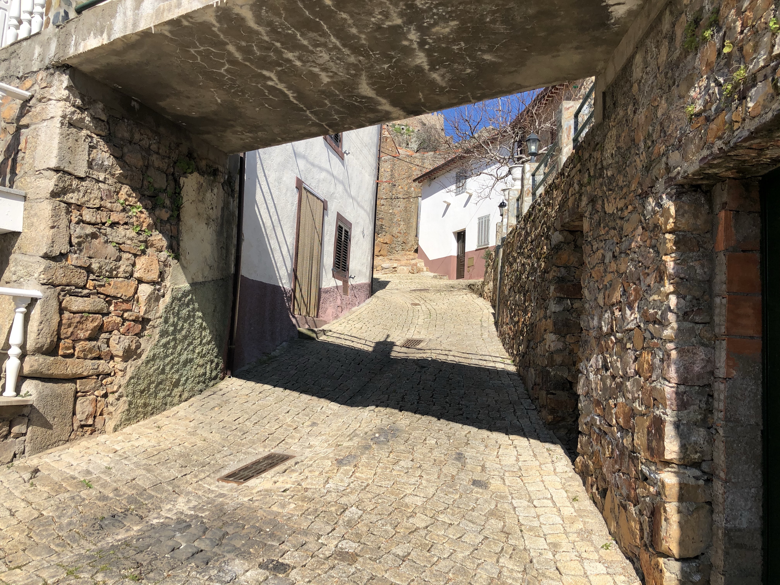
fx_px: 631
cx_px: 390
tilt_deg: +4.8
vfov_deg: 49.7
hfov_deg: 63.4
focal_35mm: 28
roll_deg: -2.6
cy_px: 292
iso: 20
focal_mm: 3.99
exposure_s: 1/2000
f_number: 1.8
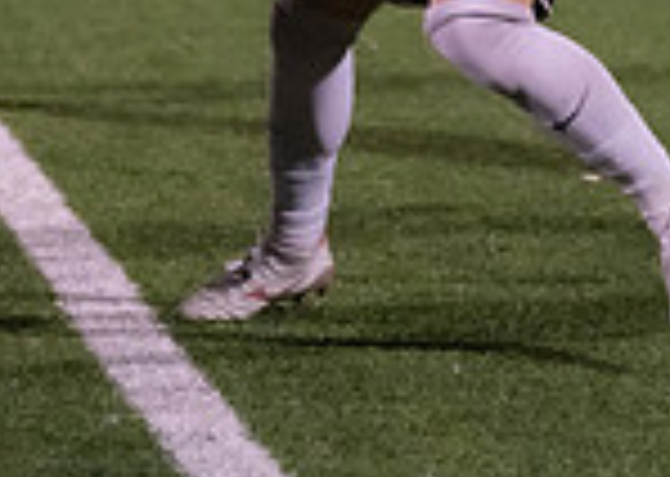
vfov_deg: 2.9
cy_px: -224
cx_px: -518
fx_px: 9235
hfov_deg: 4.1
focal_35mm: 486
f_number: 2.8
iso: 2000
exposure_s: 1/1000
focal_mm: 87
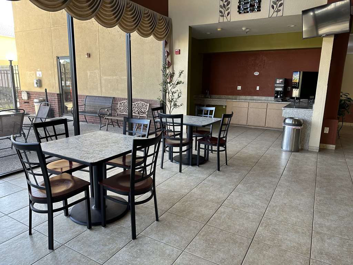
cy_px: 132
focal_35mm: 24
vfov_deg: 56.8
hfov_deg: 71.6
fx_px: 245
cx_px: 176
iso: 125
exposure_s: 1/120
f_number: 1.78
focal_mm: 6.86
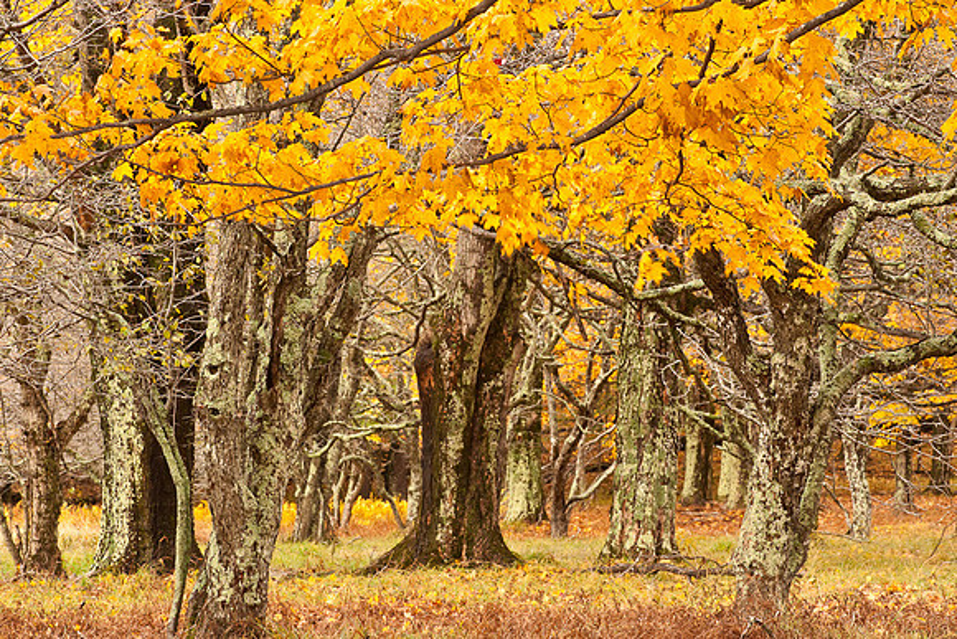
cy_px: 320
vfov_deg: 9.8
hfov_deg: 14.7
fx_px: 3722
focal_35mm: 140
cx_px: 478
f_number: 18
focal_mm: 140
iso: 200
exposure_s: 1/8
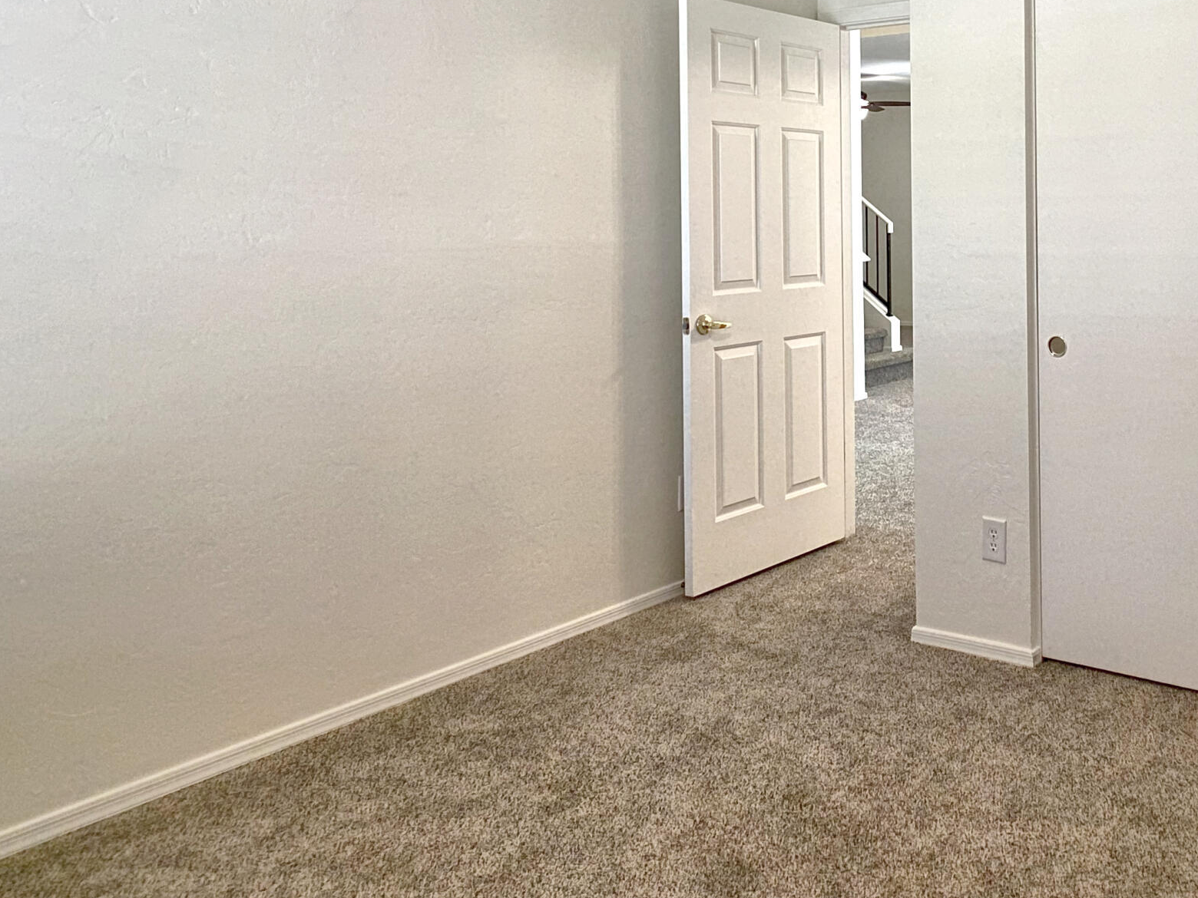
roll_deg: +0.3
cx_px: 985
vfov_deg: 28.7
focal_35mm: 50
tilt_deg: +0.5
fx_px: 1730
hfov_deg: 36.7
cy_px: 220
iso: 160
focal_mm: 4.25
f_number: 1.8
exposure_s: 1/60
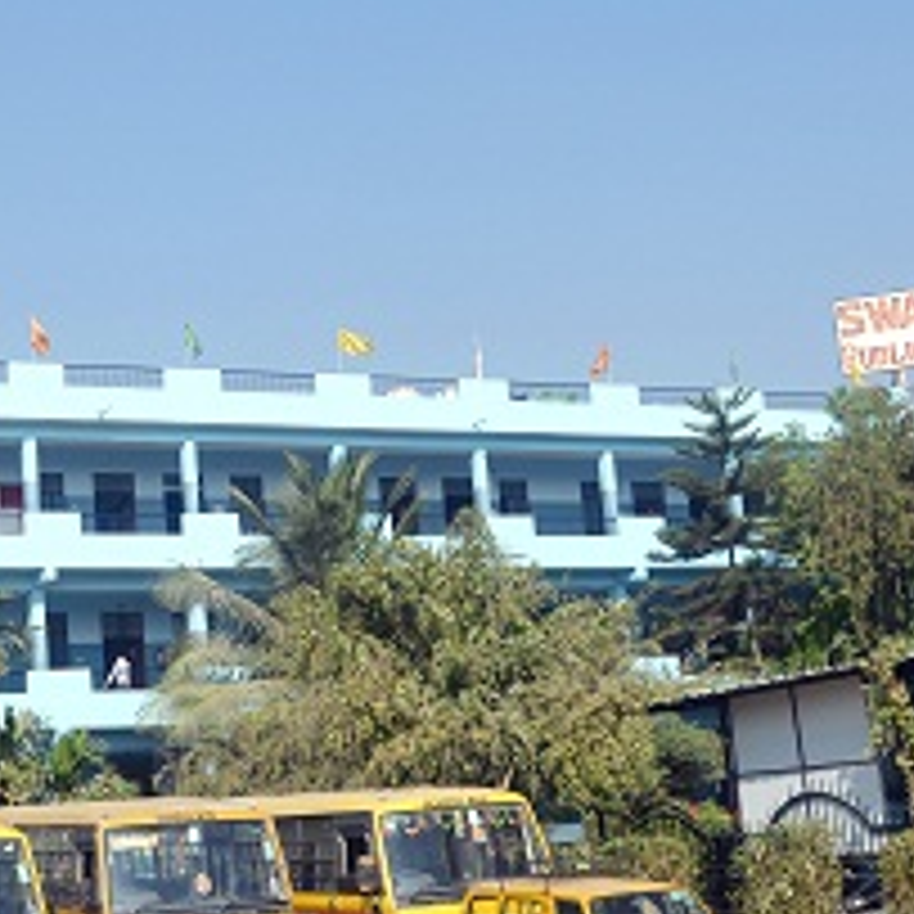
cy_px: 511
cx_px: 41
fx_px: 2061
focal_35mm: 69
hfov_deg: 24.1
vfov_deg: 25.0
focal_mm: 22
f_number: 8
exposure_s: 1/400
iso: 100
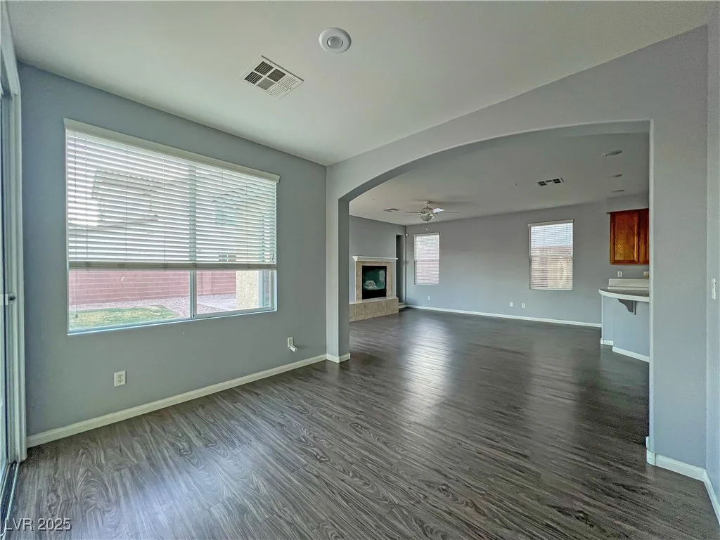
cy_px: 270
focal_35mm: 13
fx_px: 270
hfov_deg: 106.2
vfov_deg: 89.9
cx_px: 360
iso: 250
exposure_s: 1/60
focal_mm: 1.57
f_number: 1.8
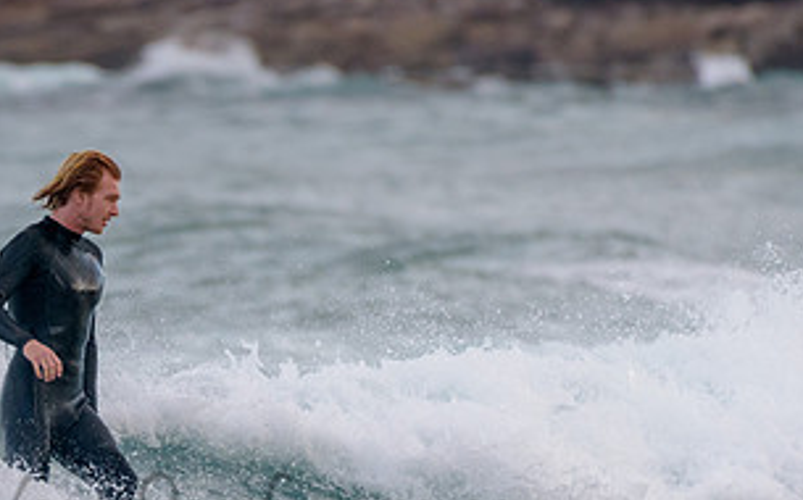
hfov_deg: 1.8
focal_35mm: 1188
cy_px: 445
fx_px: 25975
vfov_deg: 1.1
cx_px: 105
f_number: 5.6
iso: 720
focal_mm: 500
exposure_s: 1/1250
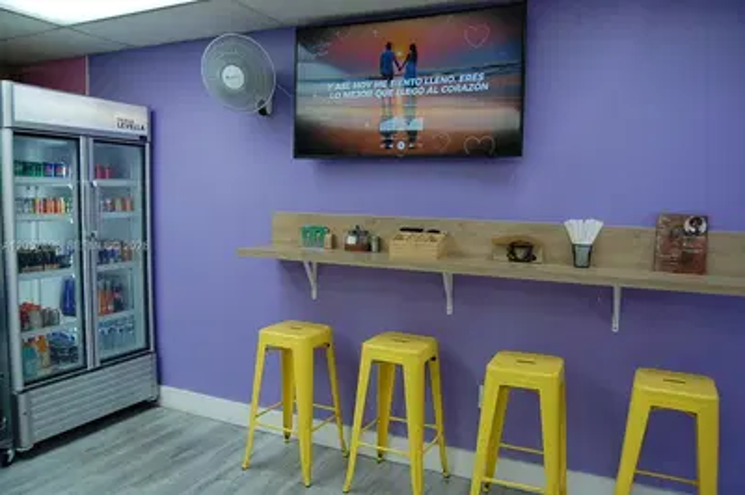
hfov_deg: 67.4
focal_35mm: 27
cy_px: 248
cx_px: 372
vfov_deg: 47.9
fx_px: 558
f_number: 4.5
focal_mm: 18
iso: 400
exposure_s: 1/80
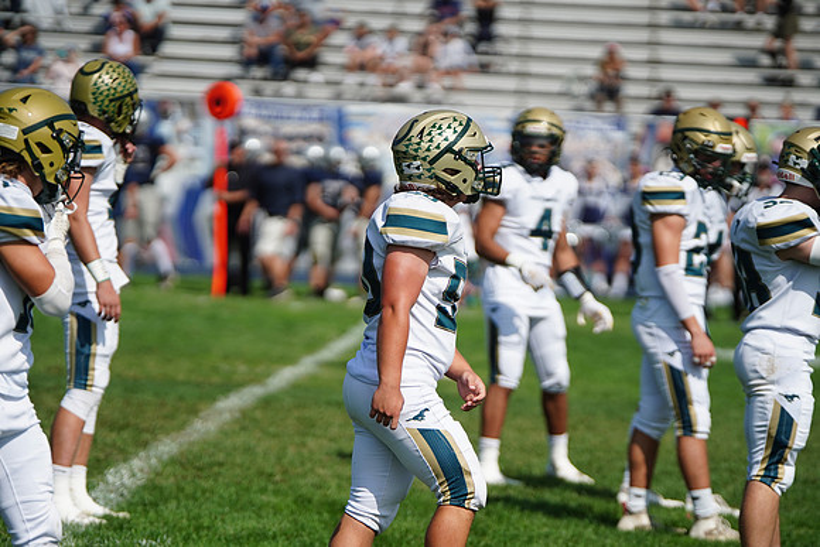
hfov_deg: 9.3
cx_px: 410
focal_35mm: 221
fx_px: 5035
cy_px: 274
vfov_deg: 6.2
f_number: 2.8
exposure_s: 1/8000
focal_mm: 221
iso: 400
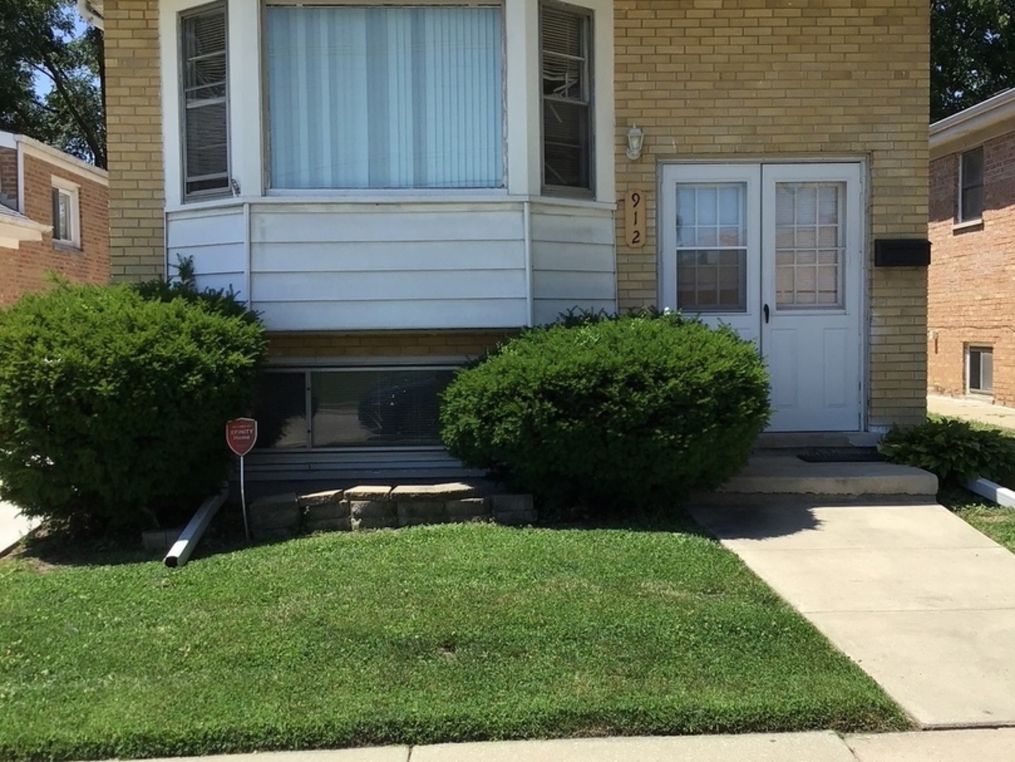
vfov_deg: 45.5
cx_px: 508
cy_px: 381
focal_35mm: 31
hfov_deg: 58.3
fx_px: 909
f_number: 2.4
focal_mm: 3.3
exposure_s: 1/1235
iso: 25
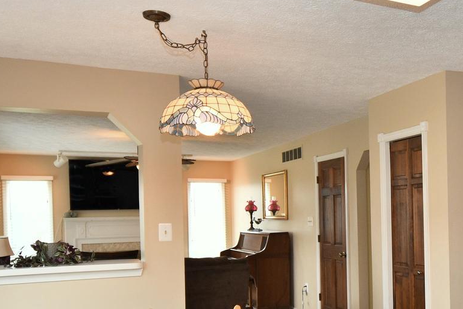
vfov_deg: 32.8
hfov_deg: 46.0
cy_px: 228
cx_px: 370
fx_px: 514
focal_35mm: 40
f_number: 4.5
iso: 360
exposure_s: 1/60
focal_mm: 10
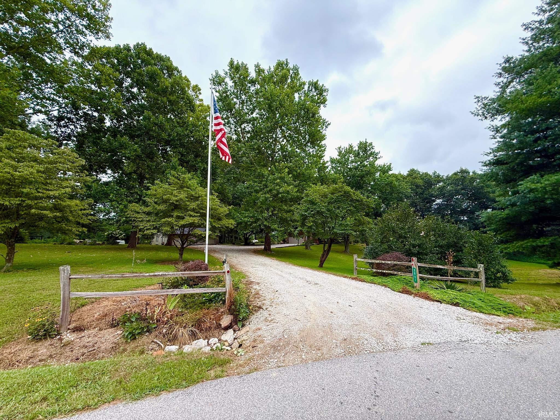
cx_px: 280
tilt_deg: +8.0
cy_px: 210
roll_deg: +1.5
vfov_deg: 85.7
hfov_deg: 102.1
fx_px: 226
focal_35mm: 14
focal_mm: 2.22
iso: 64
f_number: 2.2
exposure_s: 1/514
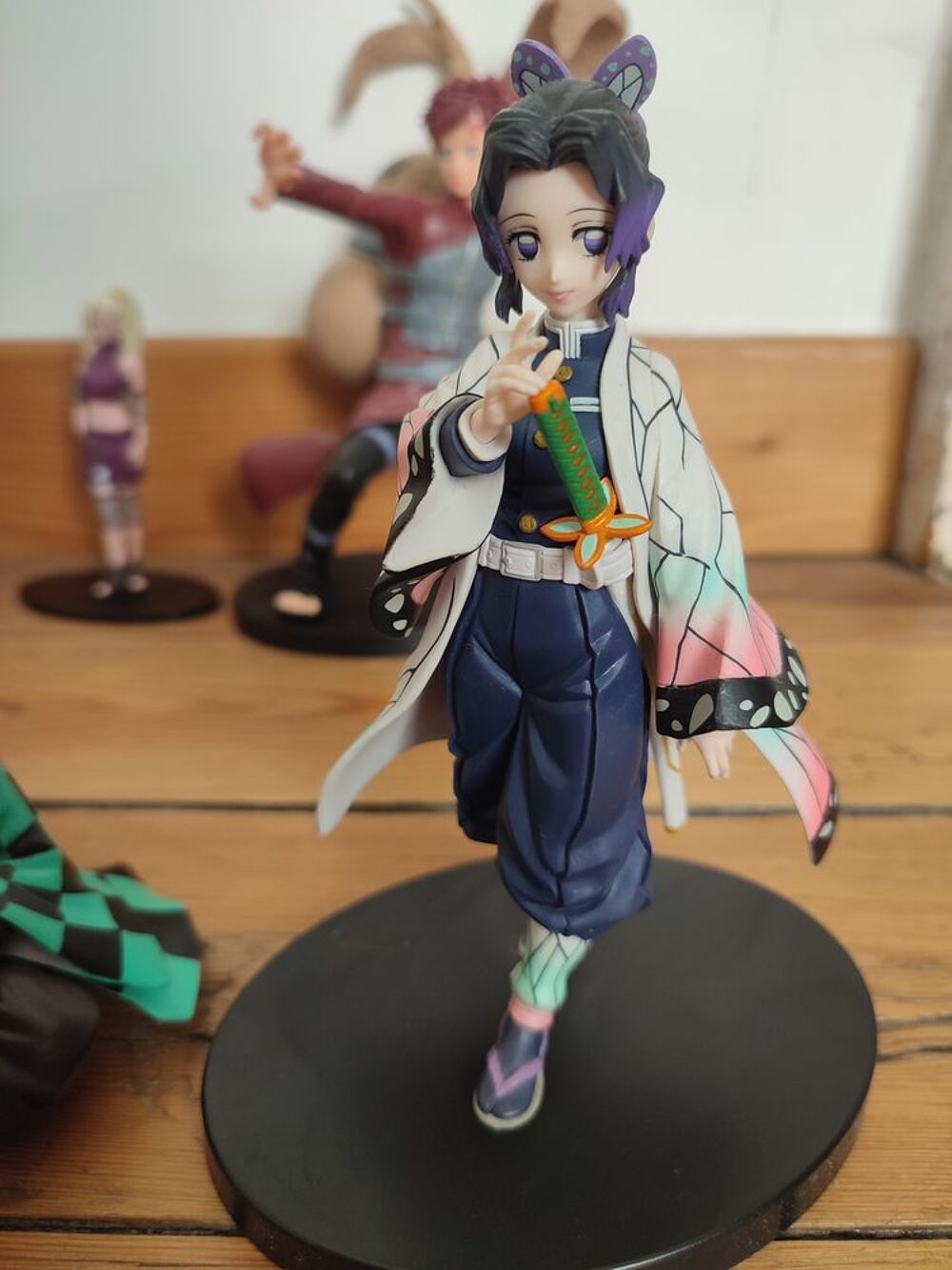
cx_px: 476
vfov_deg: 69.4
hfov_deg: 54.9
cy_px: 635
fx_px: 917
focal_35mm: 25
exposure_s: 1/33
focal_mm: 6.04
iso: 384
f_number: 1.9
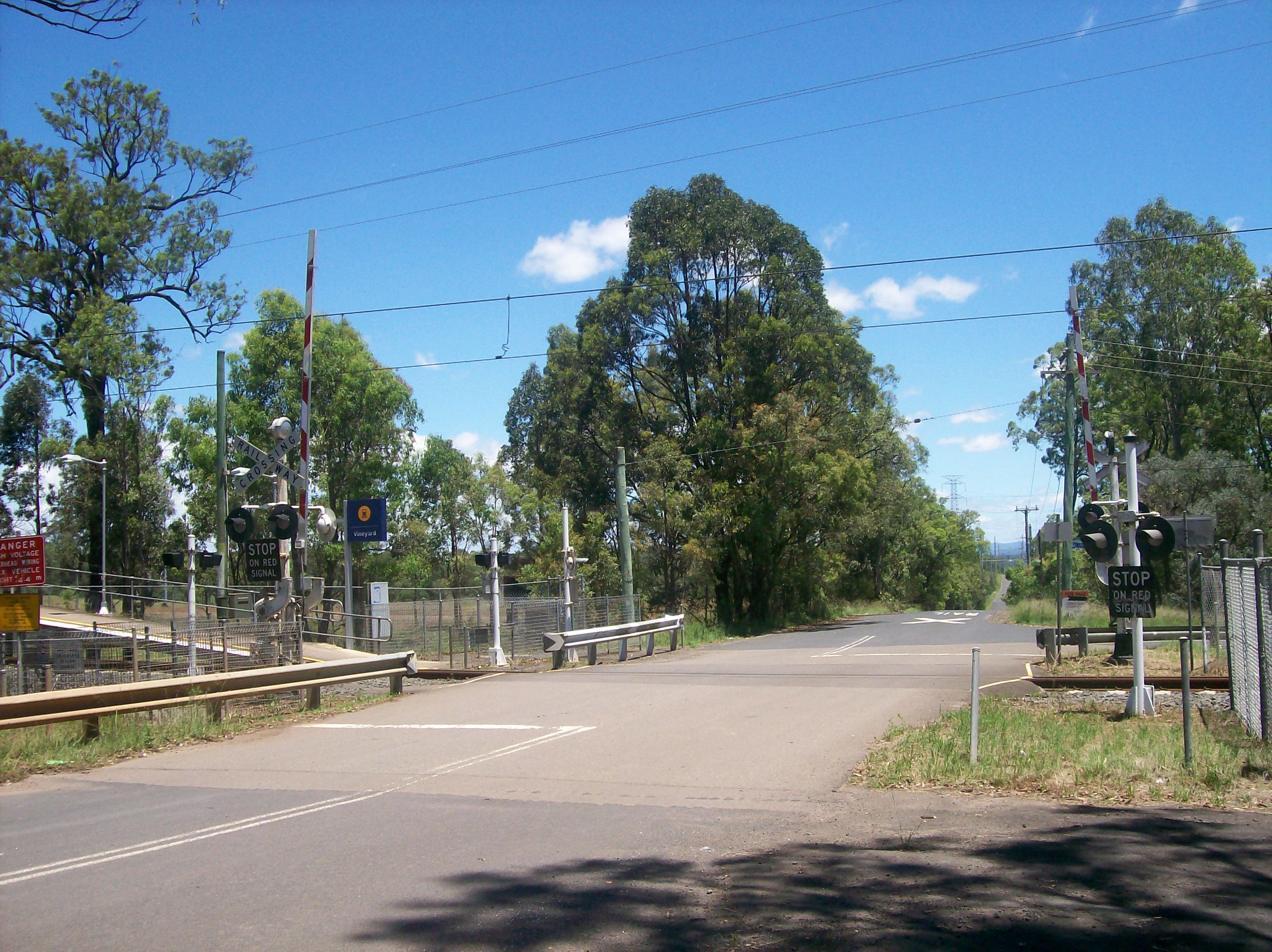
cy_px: 476
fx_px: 1322
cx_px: 636
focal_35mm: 36
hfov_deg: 51.4
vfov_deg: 39.6
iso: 80
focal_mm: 6
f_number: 4.8
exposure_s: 1/515
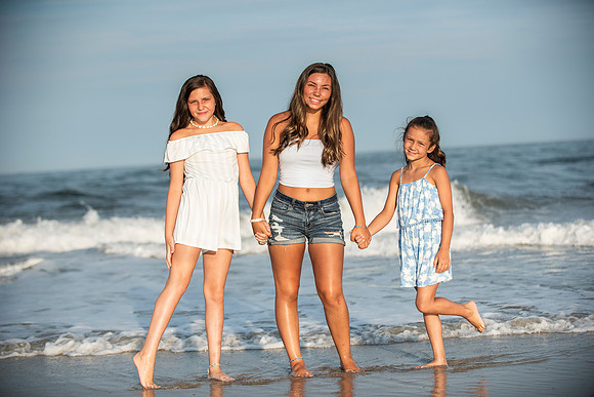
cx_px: 297
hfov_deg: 23.6
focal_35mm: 86
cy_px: 198
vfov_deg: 15.9
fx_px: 1419
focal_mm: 86
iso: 250
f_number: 3.2
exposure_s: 1/4000
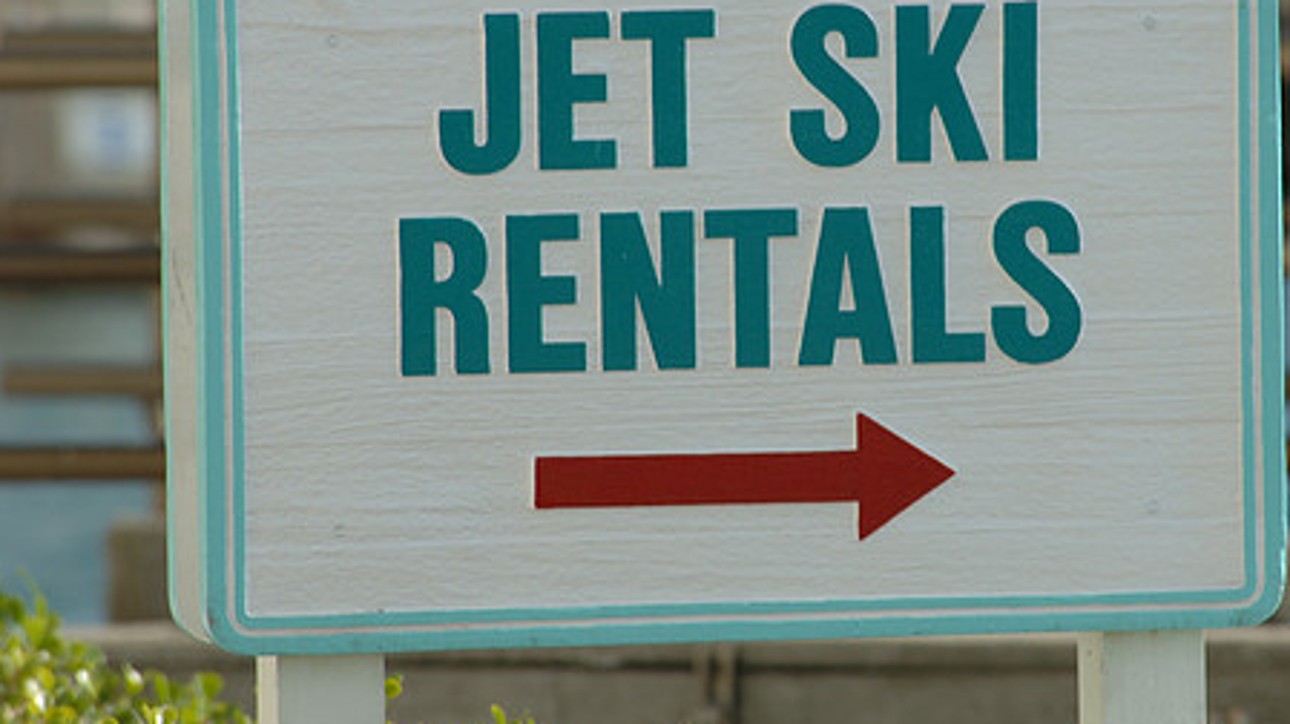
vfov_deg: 1.5
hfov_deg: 2.7
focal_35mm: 811
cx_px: 819
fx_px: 27726
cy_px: 240
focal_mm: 400
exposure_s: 1/250
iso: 100
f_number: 7.6
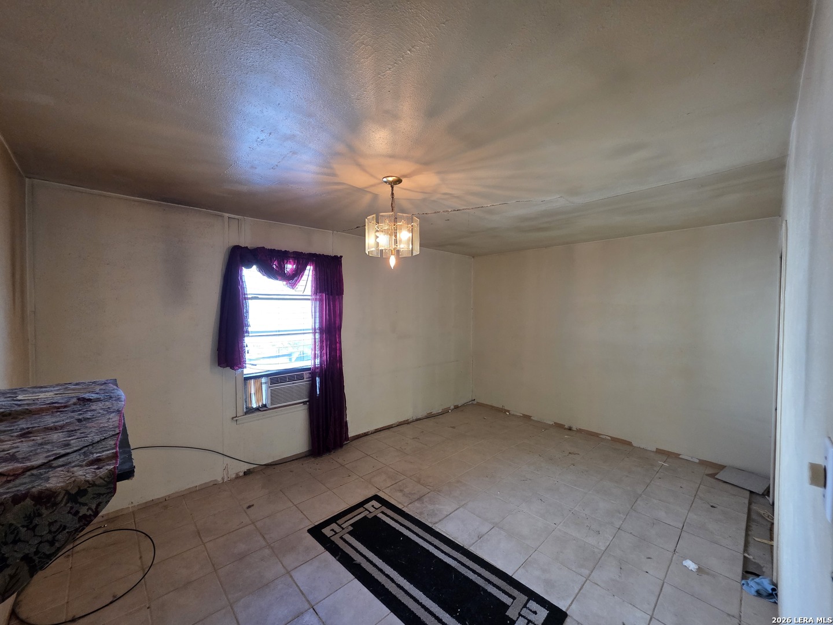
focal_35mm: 13
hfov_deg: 106.2
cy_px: 312
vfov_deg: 89.9
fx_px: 313
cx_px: 416
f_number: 1.9
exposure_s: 1/60
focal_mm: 2.2
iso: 320
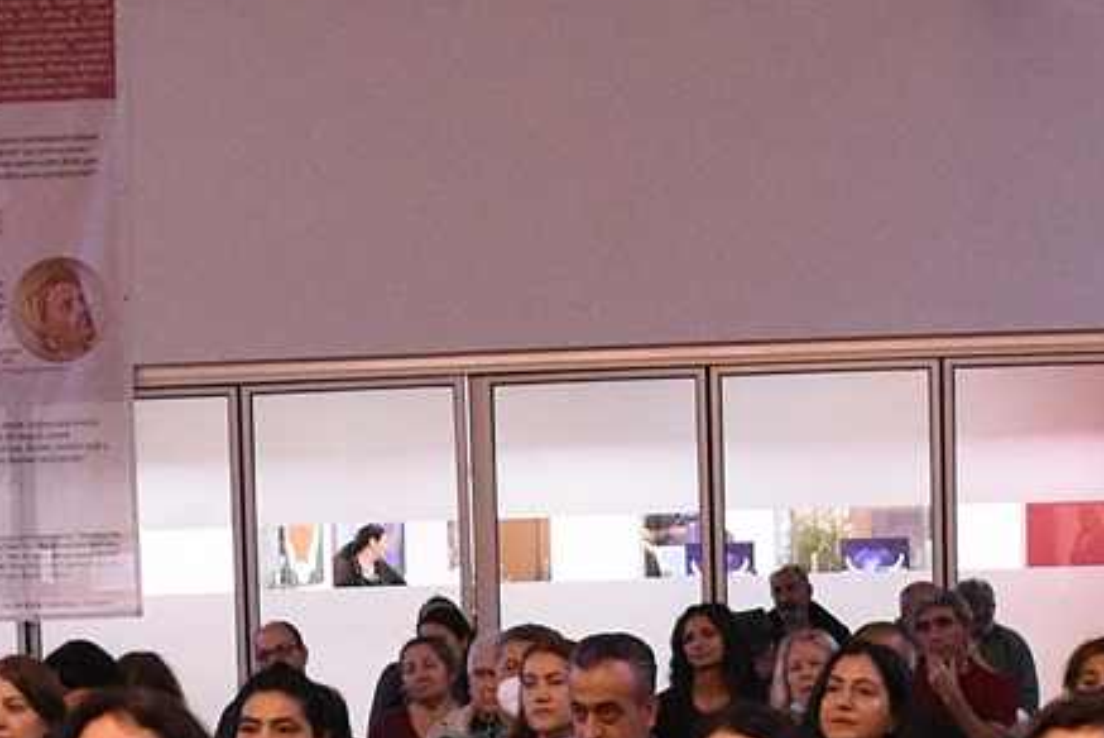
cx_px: 440
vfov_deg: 10.3
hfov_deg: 15.9
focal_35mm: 129
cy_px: 1111
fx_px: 3958
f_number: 3.5
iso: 4000
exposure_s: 1/100
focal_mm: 18
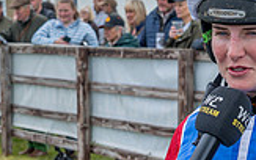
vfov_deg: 8.8
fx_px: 1033
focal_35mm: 148
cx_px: 86
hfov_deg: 14.1
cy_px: 193
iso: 200
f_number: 5
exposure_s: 1/500
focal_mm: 35
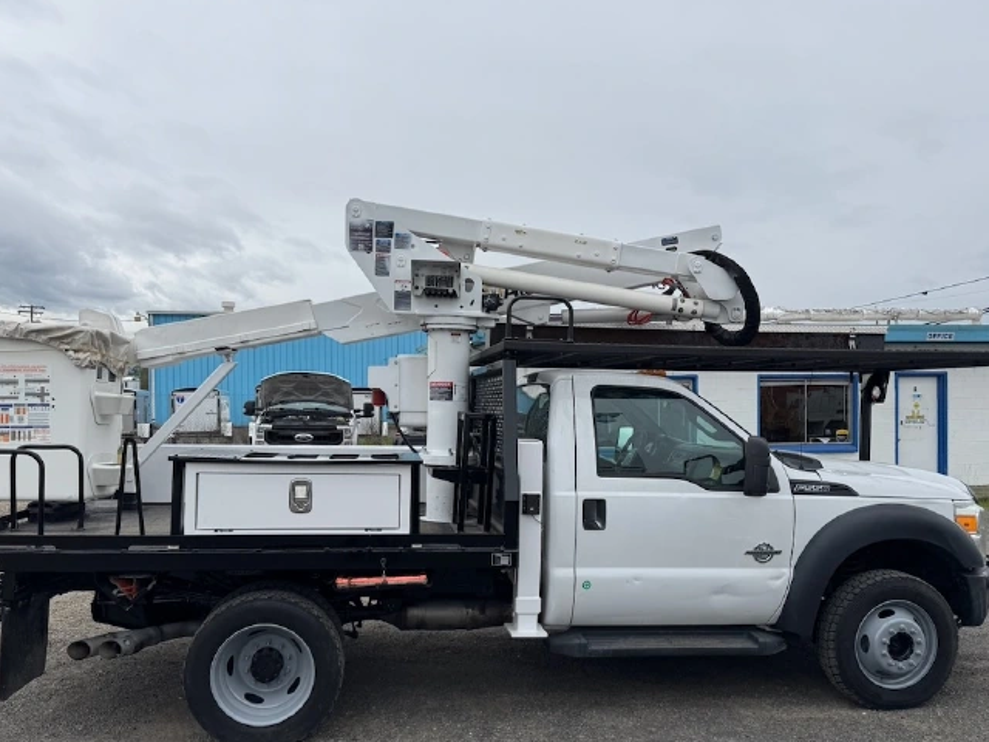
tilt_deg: -1.5
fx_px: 857
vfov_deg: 46.7
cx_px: 488
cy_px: 407
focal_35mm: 30
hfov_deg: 60.0
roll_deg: +0.0
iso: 80
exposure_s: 1/3802
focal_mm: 6.76
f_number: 1.78
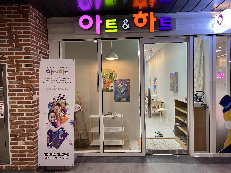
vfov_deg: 53.1
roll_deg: +1.2
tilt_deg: -2.1
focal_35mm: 26
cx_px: 116
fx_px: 174
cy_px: 86
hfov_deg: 67.3
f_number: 1.5
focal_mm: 5.7
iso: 125
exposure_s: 1/120
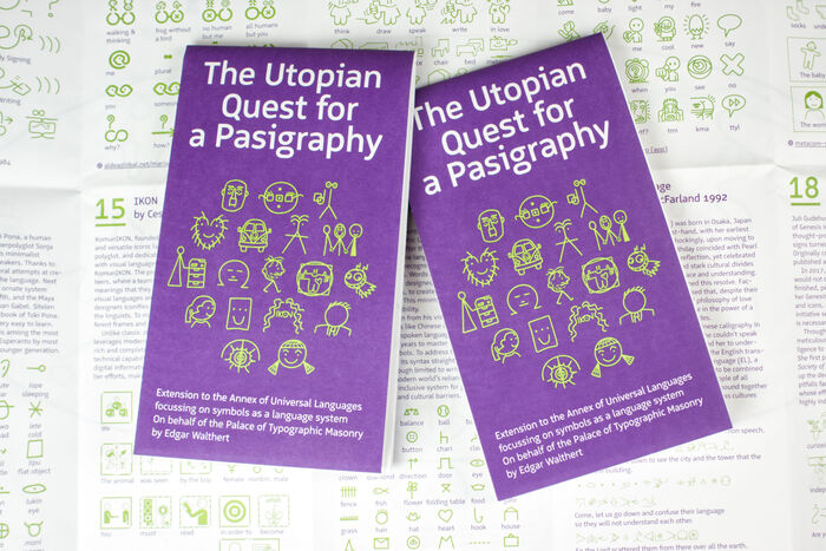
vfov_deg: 25.5
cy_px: 276
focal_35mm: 53
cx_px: 413
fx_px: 1216
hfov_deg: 37.5
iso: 200
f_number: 2.8
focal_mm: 19.8
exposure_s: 1/60
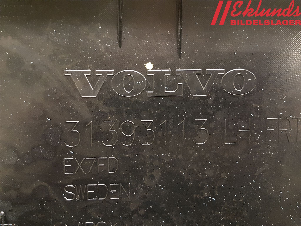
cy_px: 113
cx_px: 150
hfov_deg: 67.3
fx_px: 226
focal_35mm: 26
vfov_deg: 53.1
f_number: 1.7
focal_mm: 3.93
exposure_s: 1/25
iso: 500
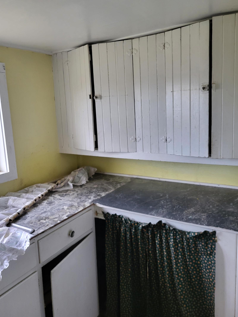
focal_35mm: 28
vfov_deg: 63.4
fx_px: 257
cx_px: 112
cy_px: 151
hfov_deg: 49.7
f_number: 1.8
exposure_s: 1/120
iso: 250
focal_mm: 5.4
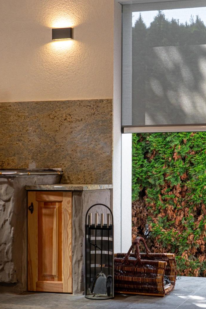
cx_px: 190
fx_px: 549
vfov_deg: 31.4
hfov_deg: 20.7
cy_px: 157
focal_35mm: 64
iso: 320
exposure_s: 1/160
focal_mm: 28
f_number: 4
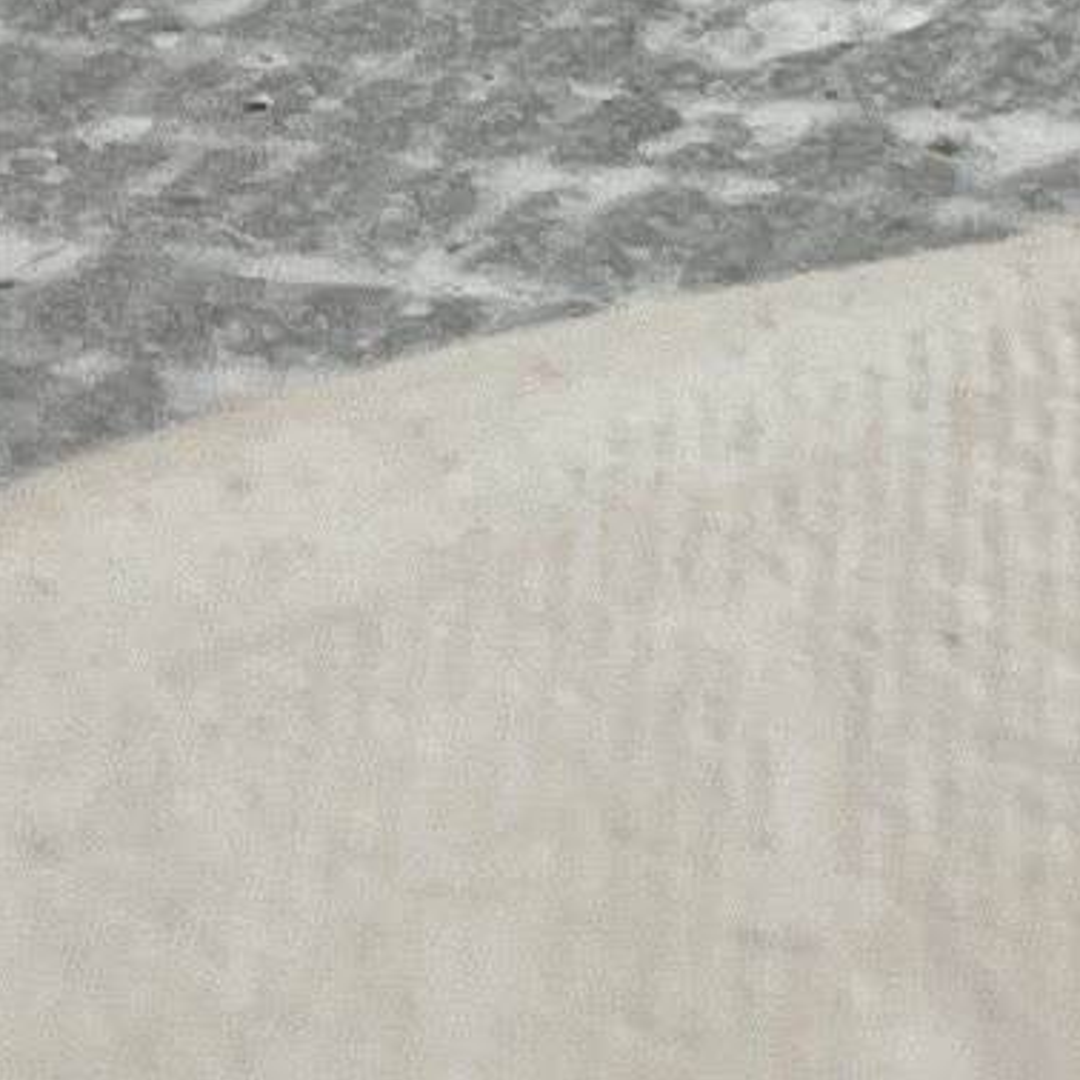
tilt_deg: -12.2
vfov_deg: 6.6
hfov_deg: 6.3
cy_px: -1889
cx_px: 3717
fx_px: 8648
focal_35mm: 245
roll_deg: -2.8
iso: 50
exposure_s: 1/426
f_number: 1.5
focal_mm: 5.7
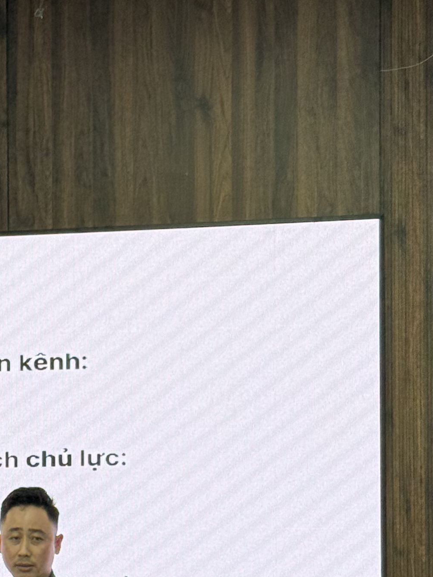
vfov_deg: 13.5
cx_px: -75
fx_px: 2402
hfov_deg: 10.2
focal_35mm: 144
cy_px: 560
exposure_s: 1/100
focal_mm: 6.76
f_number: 1.78
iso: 50
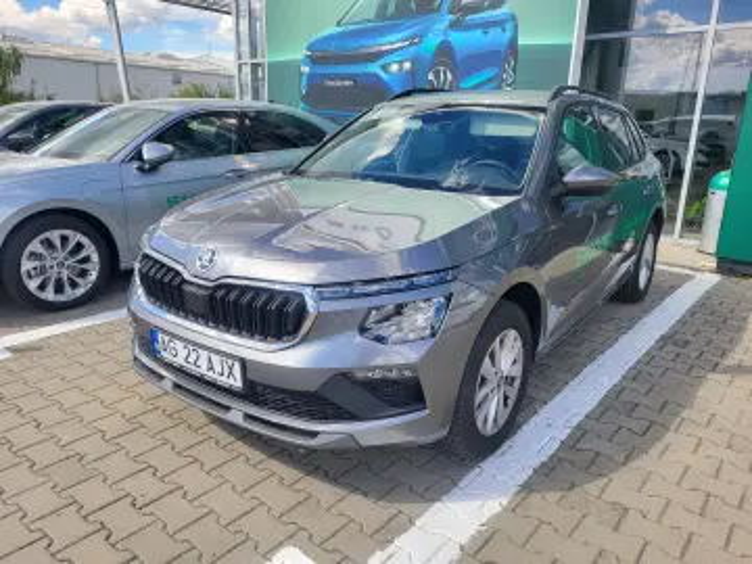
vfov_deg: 53.1
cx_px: 376
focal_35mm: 26
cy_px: 282
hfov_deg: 67.3
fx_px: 565
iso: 40
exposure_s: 1/577
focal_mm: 5.4
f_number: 1.8
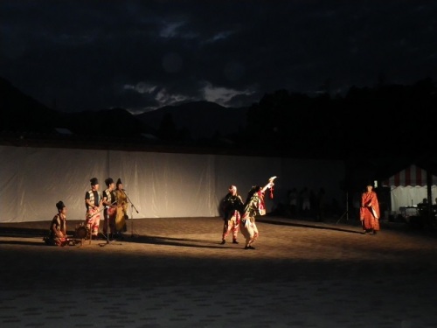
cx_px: 218
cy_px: 164
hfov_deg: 44.8
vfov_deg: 34.3
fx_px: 530
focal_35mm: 42
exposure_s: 1/60
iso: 800
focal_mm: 7.5
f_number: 4.2
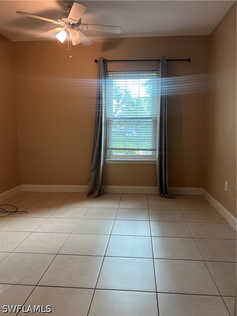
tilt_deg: -6.6
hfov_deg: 53.1
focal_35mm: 26
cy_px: 158
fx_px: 237
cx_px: 118
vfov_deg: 67.3
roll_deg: +0.2
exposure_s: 1/120
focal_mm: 5.7
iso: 125
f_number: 1.5
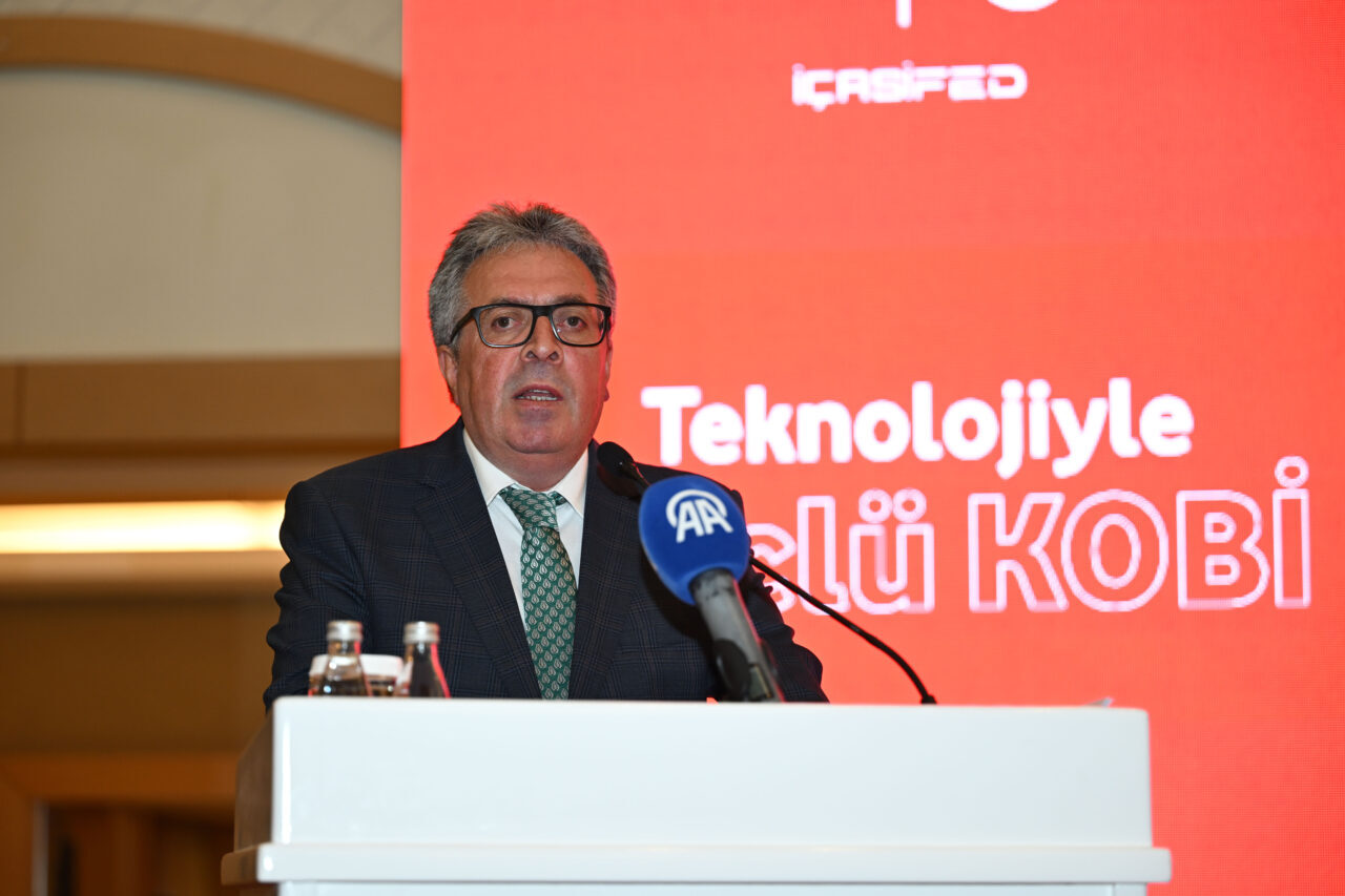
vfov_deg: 14.4
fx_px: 3549
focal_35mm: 95
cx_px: 672
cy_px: 448
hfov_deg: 21.5
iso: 640
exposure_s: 1/160
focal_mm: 95
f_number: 2.8
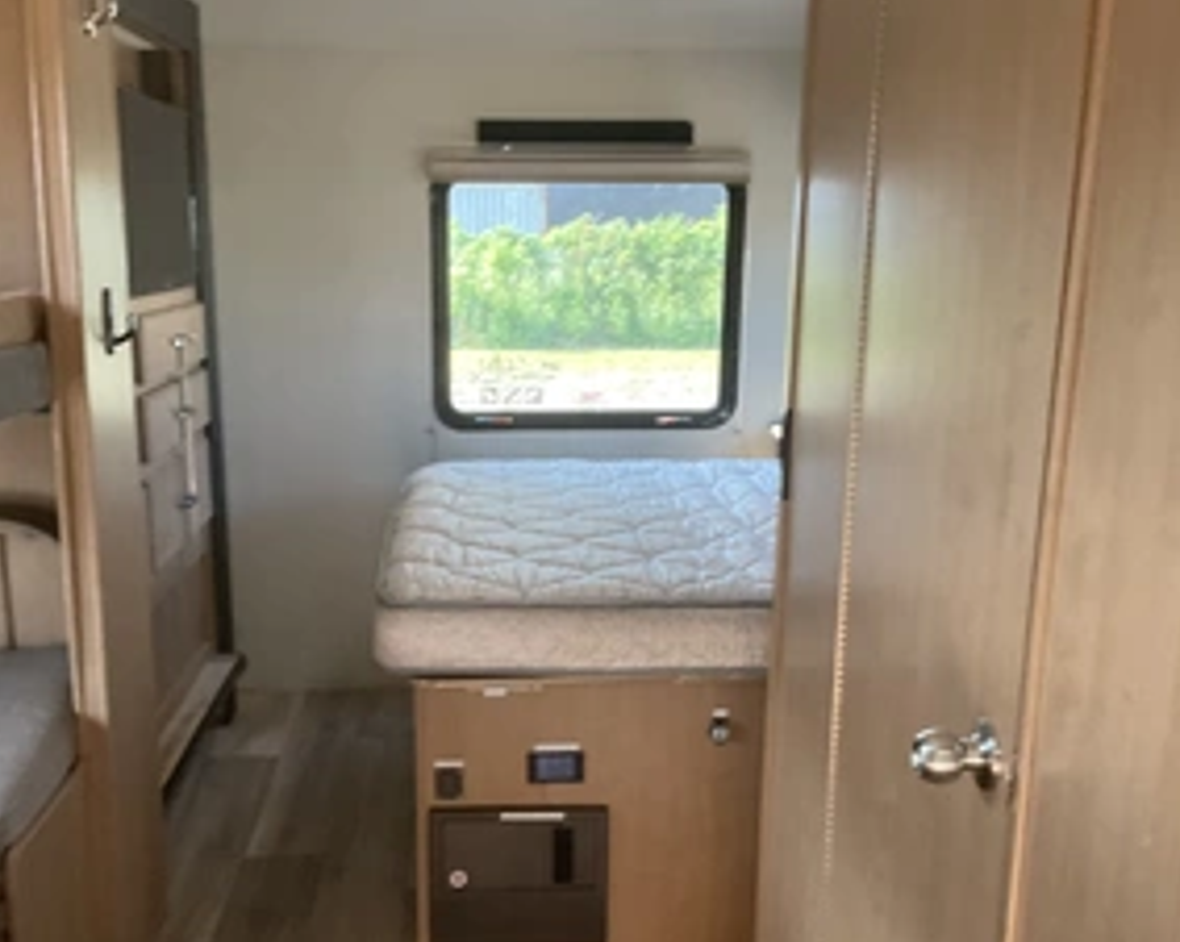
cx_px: 550
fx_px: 1396
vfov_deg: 37.1
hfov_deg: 45.8
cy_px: 575
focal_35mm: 40
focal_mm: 3
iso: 125
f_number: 1.8
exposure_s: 1/60
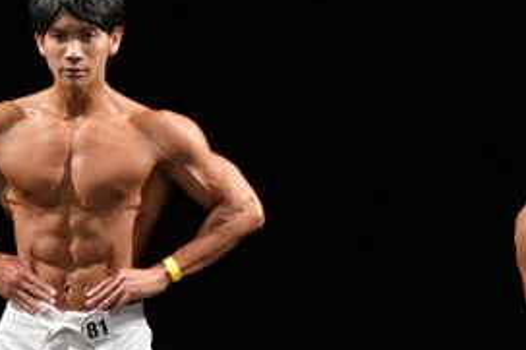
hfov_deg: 2.4
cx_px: 163
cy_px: 410
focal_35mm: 854
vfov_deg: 1.6
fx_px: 12470
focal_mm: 200
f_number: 5.6
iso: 3200
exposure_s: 1/400
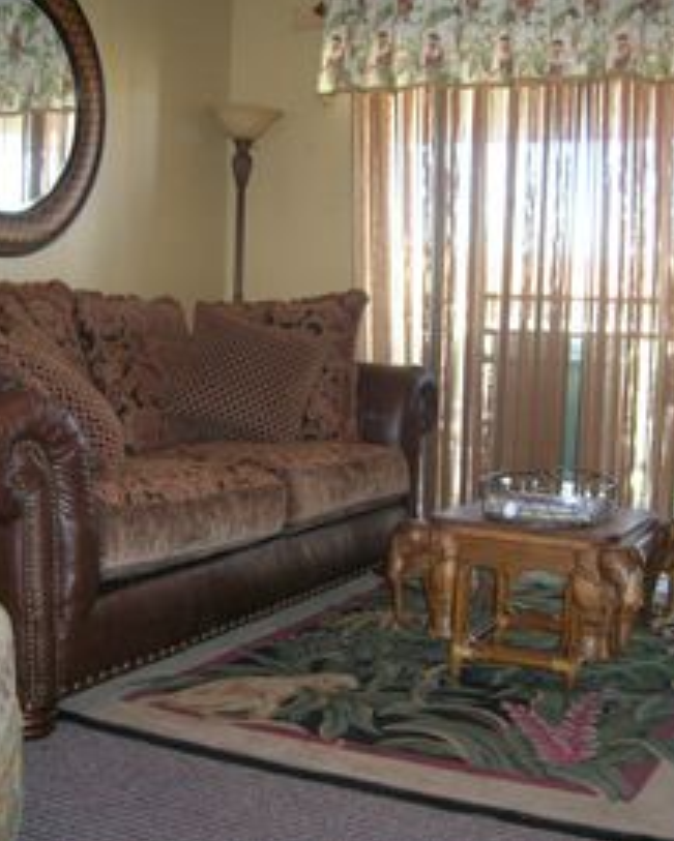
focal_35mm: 45
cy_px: 422
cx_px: 348
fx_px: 1121
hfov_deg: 33.4
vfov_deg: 41.1
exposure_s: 1/12.4
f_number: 2.9
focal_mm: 5.7
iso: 200
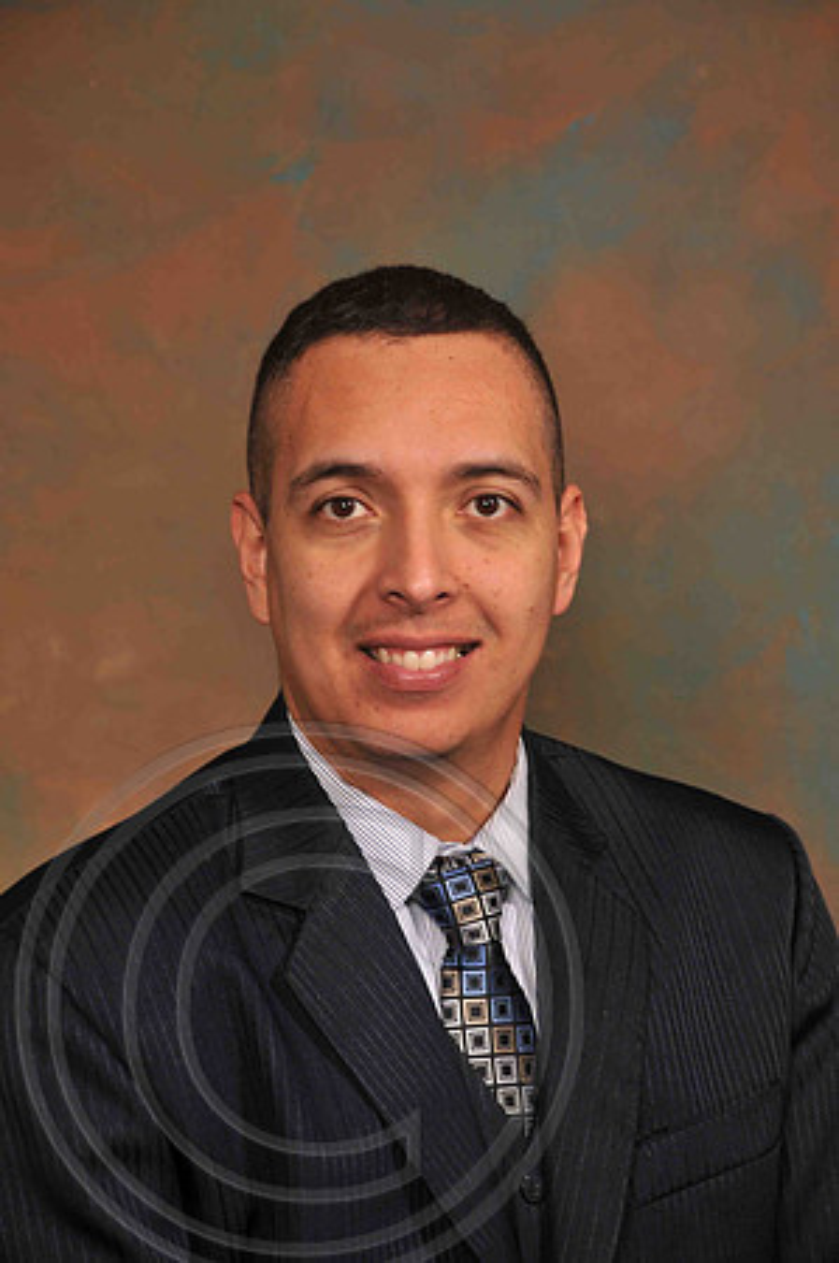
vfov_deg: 16.1
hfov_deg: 10.7
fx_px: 4467
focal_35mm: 128
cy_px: 632
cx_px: 420
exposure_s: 1/60
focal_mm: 85
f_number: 6.3
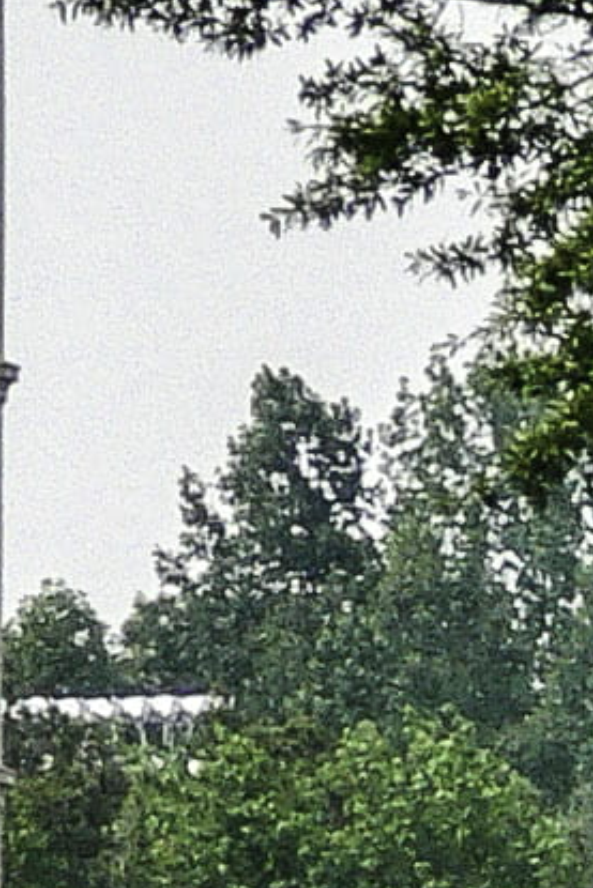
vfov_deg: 1.3
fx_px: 40509
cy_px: 1258
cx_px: -424
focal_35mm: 1641
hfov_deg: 0.8
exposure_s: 1/200
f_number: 5.6
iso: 80
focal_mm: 42.6
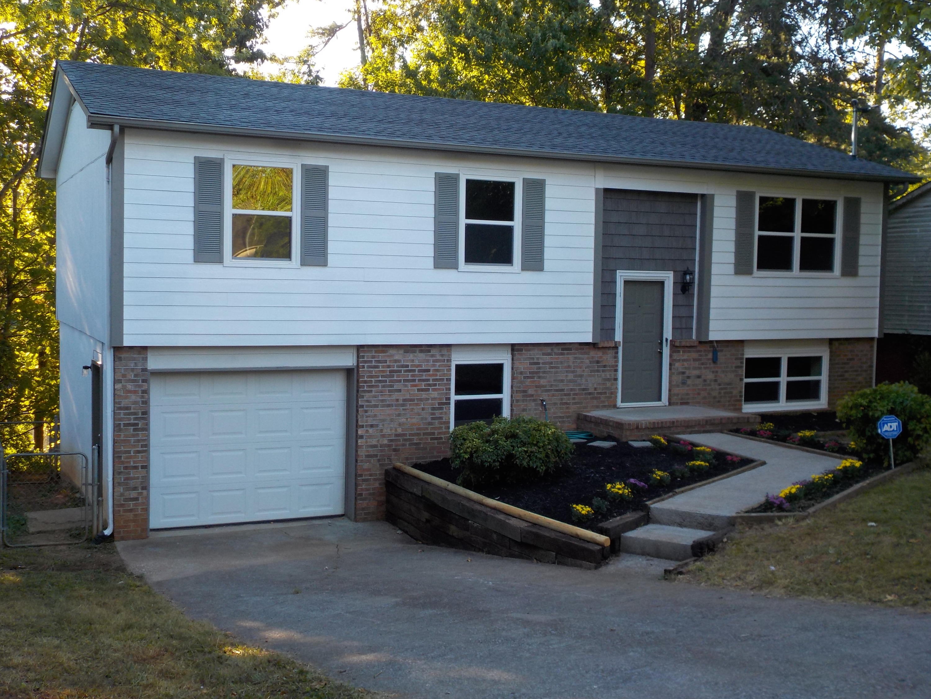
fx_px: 1022
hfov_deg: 49.0
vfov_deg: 37.7
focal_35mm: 38
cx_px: 466
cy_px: 350
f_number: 3.7
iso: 125
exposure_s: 1/100
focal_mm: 5.2
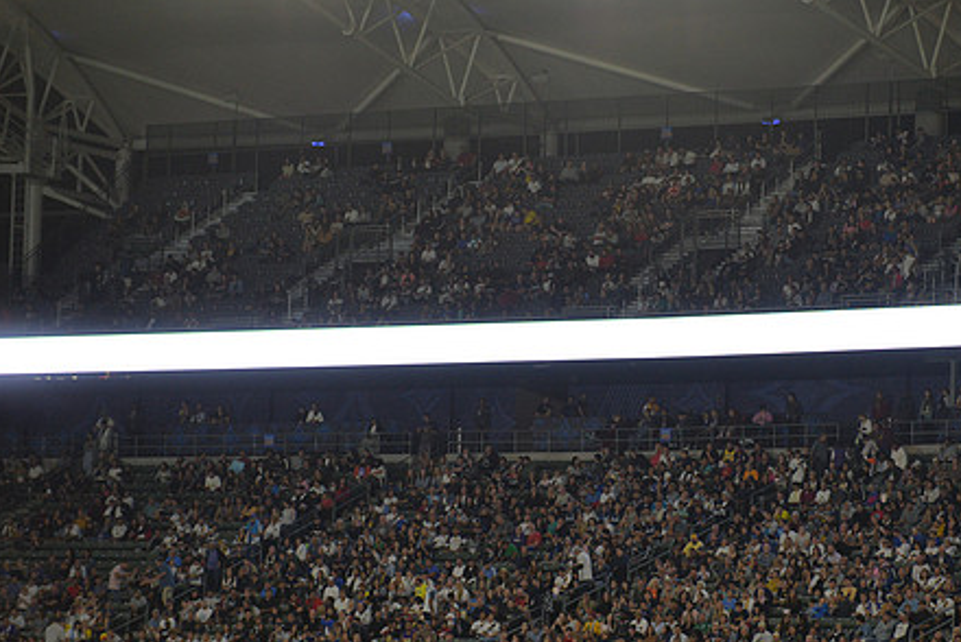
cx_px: 625
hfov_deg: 11.5
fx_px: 4755
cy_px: 348
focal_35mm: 178
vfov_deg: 7.7
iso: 1600
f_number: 2.8
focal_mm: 135
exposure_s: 1/1250
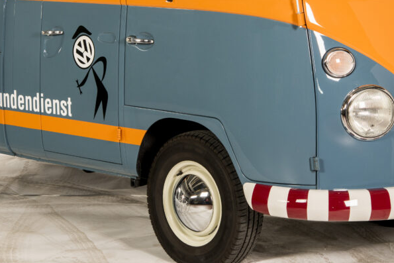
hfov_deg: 16.9
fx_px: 1325
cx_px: 167
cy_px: 36
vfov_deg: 11.3
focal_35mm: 121
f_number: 10
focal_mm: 60
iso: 200
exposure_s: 1/125
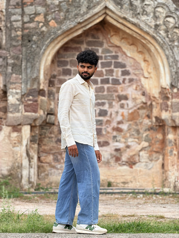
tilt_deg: +3.0
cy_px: 119
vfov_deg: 19.6
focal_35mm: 100
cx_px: 90
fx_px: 689
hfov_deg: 14.8
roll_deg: -0.9
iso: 40
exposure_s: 1/638
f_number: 2.8
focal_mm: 16.89
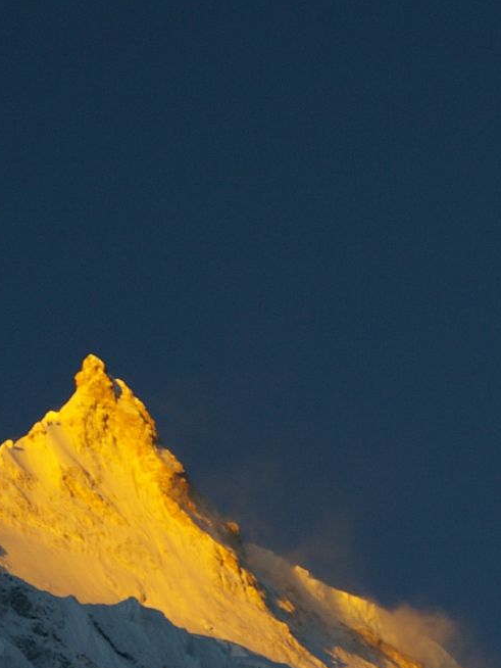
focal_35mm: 310
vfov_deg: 6.4
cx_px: 69
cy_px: 507
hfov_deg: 4.8
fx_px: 5978
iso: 400
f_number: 8
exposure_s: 1/60
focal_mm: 88
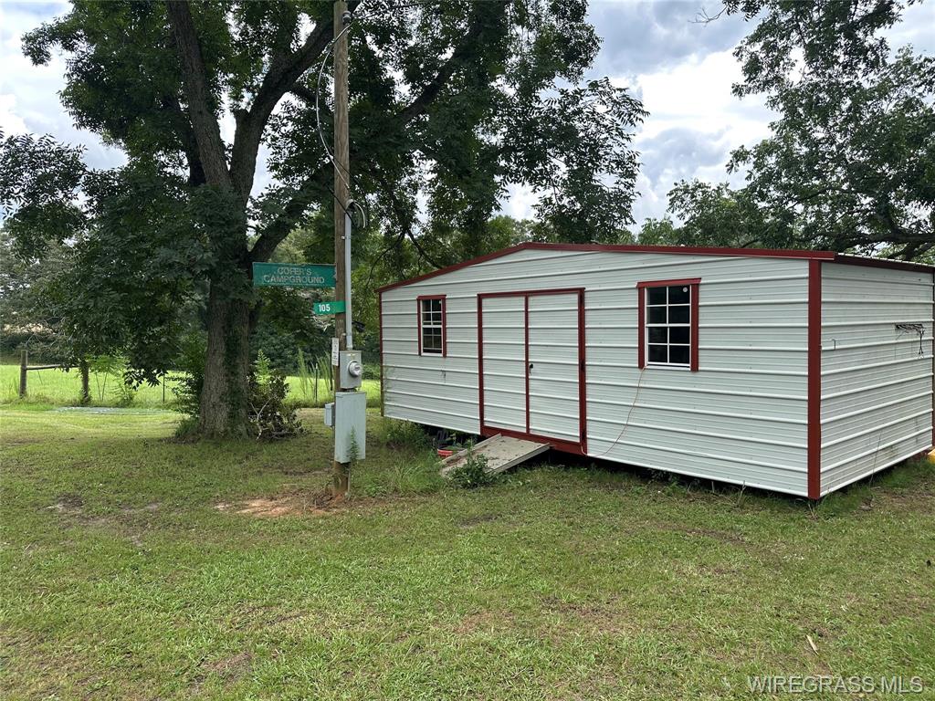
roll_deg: +0.0
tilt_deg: -0.3
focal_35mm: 24
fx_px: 648
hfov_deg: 71.6
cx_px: 468
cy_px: 350
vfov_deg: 56.8
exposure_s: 1/952
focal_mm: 6.86
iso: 80
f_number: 1.78
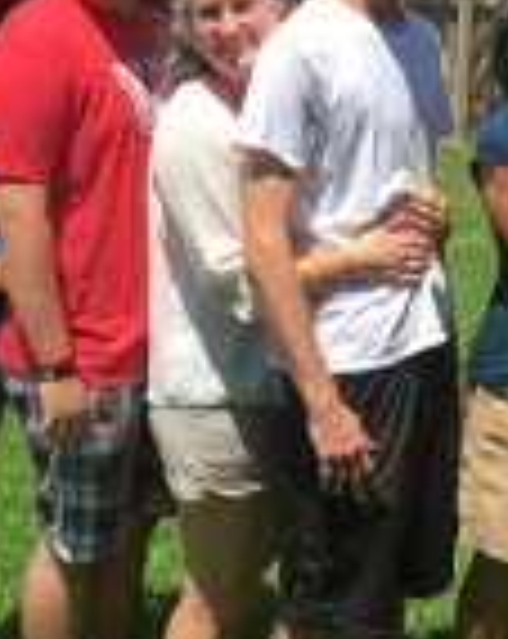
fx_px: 1376
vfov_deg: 26.0
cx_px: 256
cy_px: 207
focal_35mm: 73
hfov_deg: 20.9
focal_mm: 4.15
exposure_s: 1/1183
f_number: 2.2
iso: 25
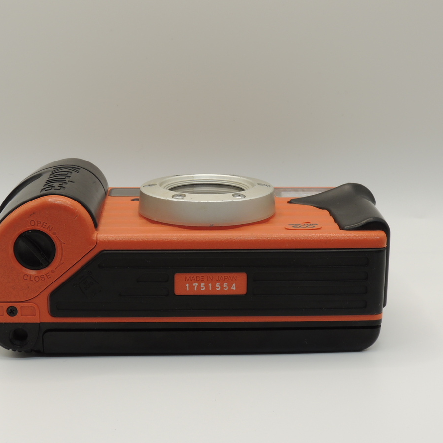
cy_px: 221
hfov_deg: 26.4
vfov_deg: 26.5
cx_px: 181
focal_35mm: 65
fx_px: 941
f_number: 6.5
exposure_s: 1/15
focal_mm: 9.8
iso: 100
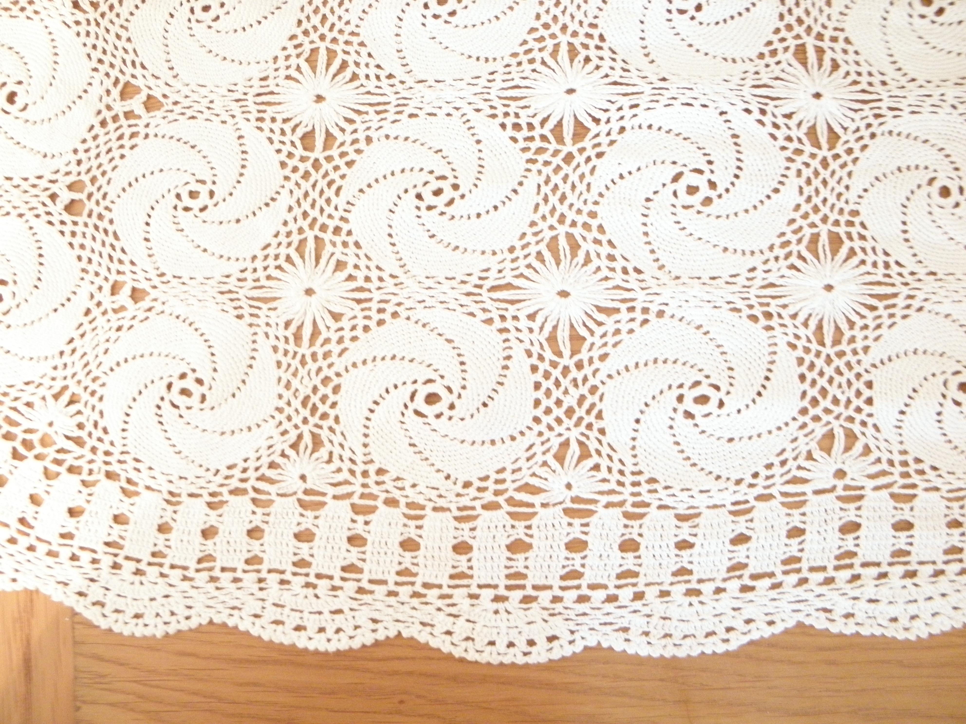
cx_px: 483
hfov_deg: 61.7
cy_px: 362
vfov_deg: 48.2
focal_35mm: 29
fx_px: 809
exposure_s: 1/2.5
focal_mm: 5.2
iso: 400
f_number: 3.5
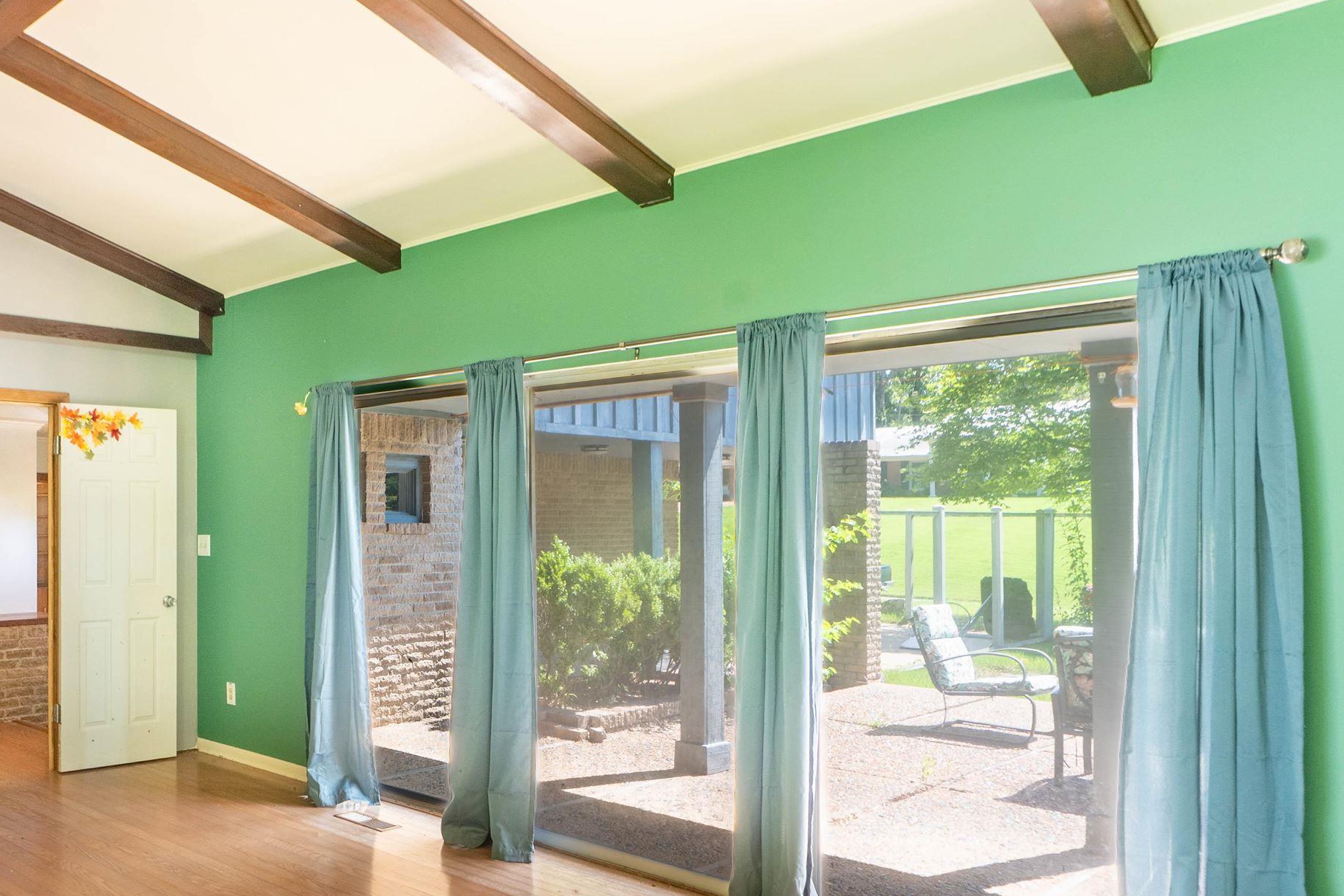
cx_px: 306
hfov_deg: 62.7
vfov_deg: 46.5
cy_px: 655
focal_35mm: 27
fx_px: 1008
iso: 100
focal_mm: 16
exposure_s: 1/160
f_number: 8
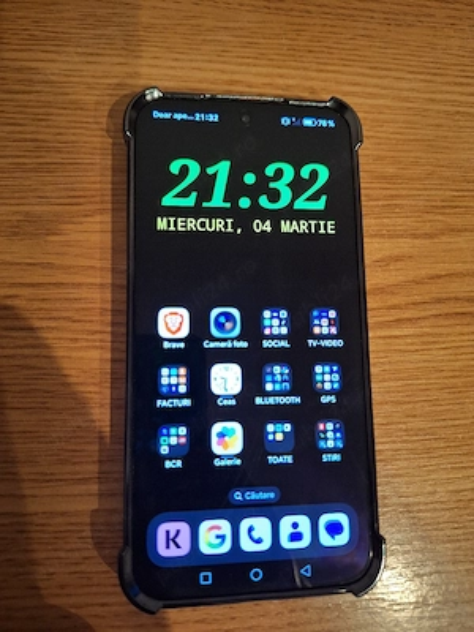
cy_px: 316
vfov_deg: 73.9
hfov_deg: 58.9
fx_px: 420
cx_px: 237
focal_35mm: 23
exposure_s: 1/25
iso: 250
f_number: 1.8
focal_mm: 5.54
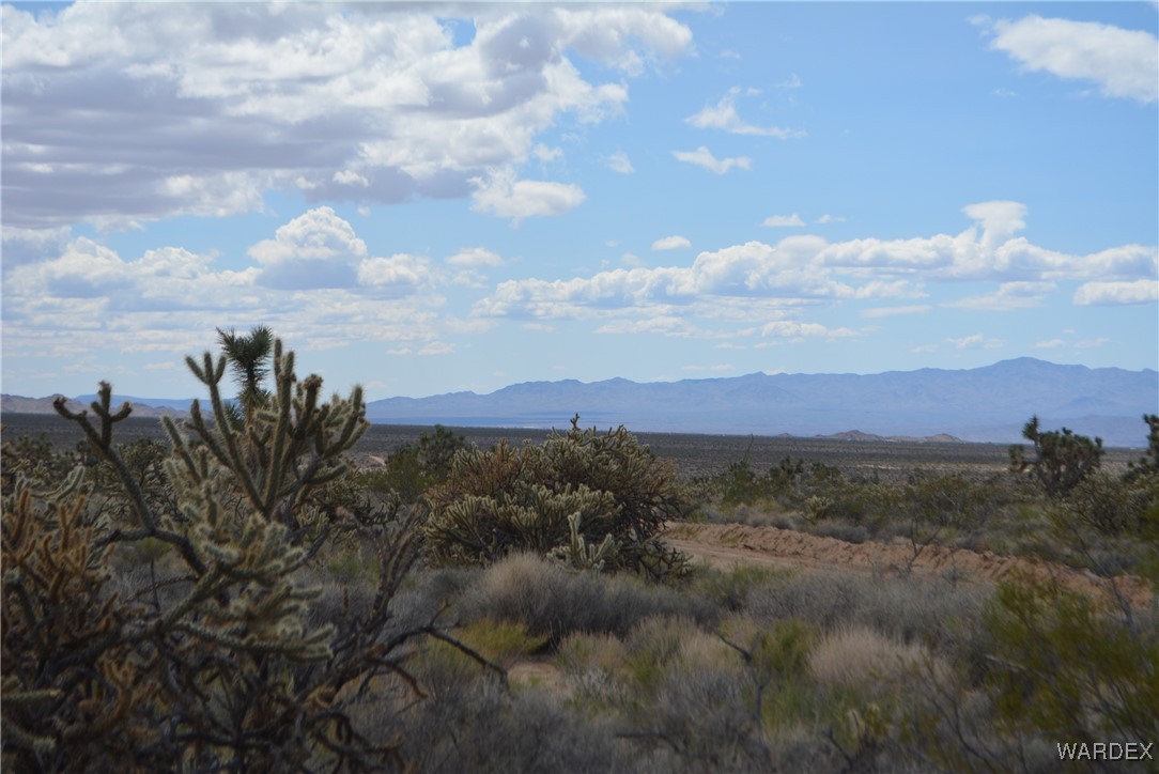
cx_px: 580
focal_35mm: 82
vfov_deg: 16.6
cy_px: 387
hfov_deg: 24.6
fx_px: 2657
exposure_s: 1/2000
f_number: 7.1
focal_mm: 55
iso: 400
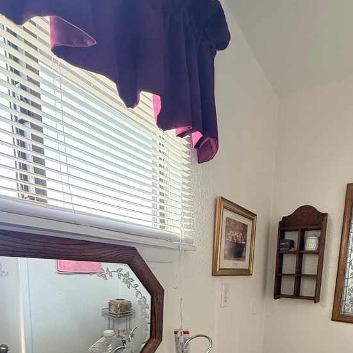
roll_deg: -2.4
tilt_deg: -9.7
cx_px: 215
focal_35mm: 23
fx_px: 265
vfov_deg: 58.0
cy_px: 315
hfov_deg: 66.5
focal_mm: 2.22
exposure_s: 1/99
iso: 320
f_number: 2.2
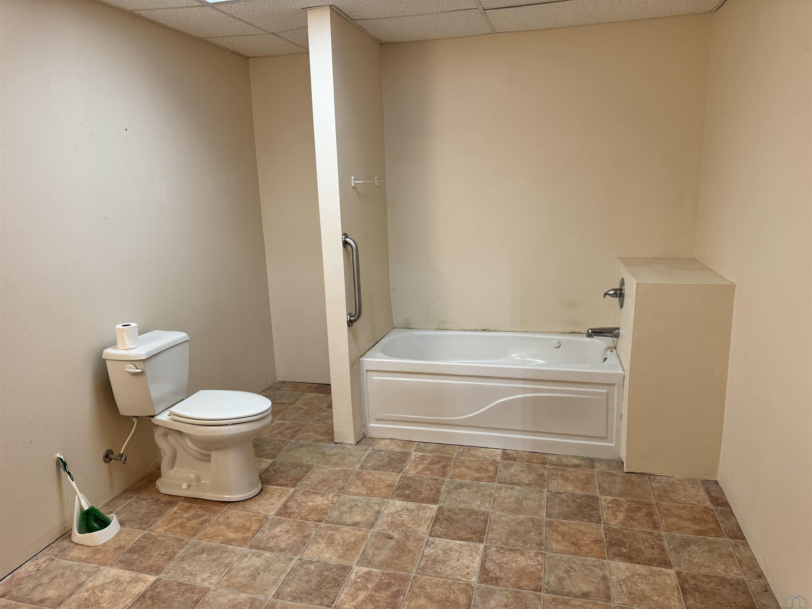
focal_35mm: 24
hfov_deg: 71.6
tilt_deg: -12.6
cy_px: 304
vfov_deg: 56.8
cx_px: 406
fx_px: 563
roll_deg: +1.1
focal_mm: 6.76
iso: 200
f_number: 1.78
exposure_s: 1/120
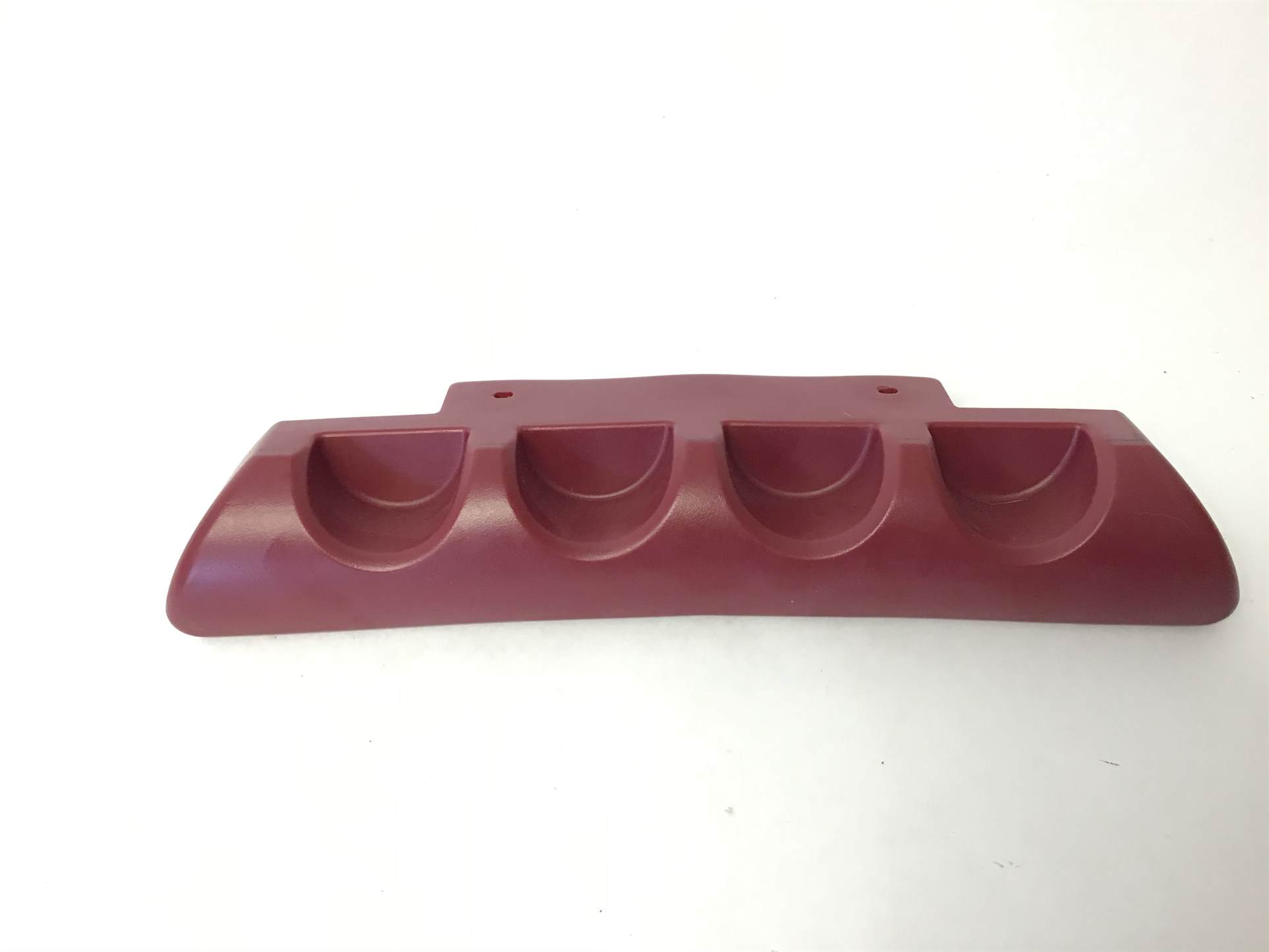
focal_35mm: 31
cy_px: 476
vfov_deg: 45.4
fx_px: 1137
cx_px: 634
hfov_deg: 58.3
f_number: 2.4
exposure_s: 1/30
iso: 40
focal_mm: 3.3
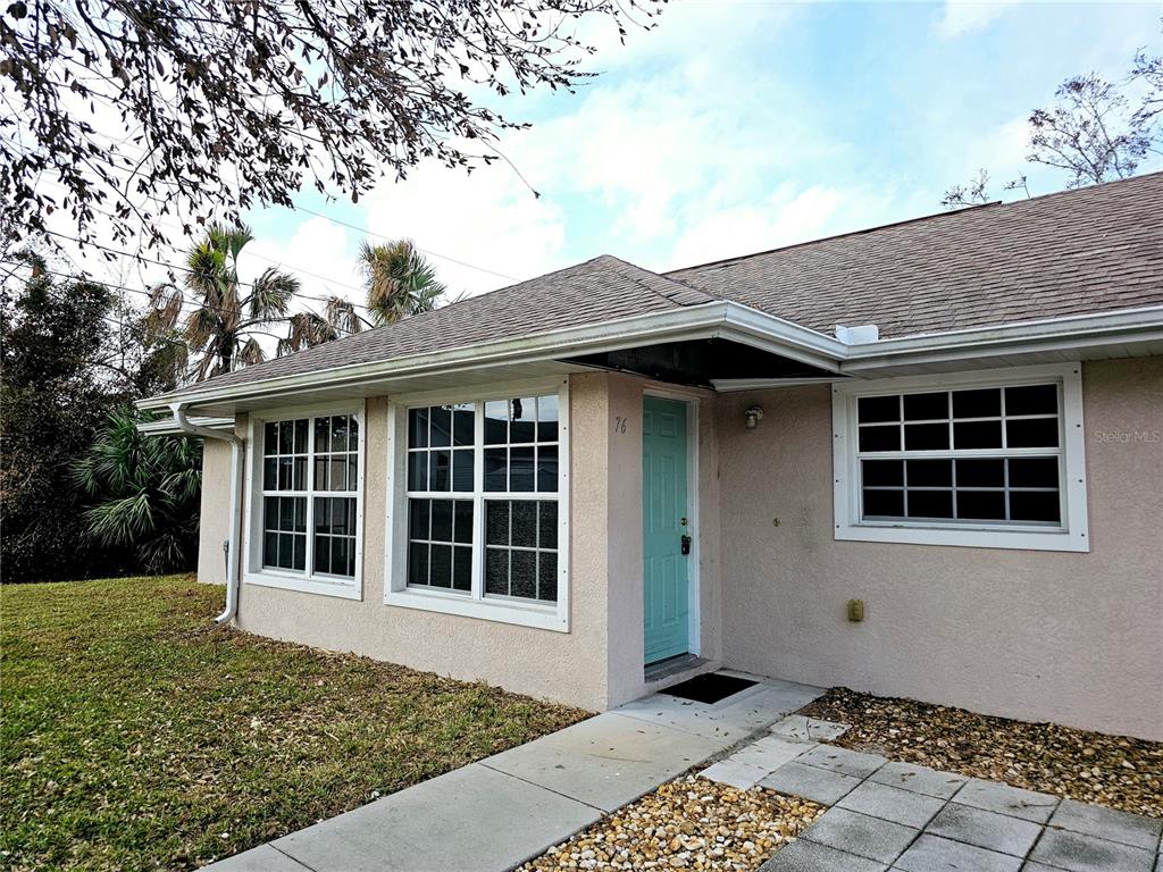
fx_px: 773
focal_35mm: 23
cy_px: 436
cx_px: 582
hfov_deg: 73.9
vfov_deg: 58.9
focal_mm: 6.3
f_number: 1.7
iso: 20
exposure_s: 1/1111
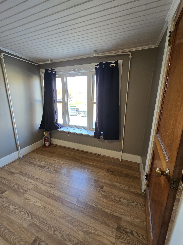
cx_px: 92
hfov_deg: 89.9
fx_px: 92
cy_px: 122
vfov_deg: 106.2
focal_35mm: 13
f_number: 2.2
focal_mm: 2.2
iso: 160
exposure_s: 1/60
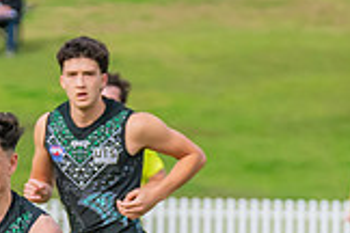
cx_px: -20
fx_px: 12589
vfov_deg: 1.1
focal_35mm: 1295
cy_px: 367
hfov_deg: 1.6
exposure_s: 1/1600
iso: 800
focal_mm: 250
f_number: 6.3
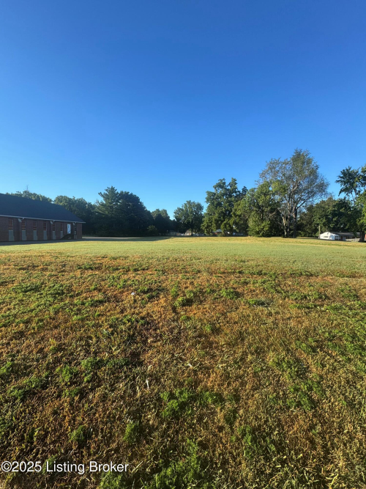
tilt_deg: -2.8
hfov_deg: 85.7
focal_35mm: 14
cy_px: 244
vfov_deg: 102.1
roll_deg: -1.5
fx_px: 197
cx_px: 183
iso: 50
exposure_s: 1/749
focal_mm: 2.22
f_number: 2.2
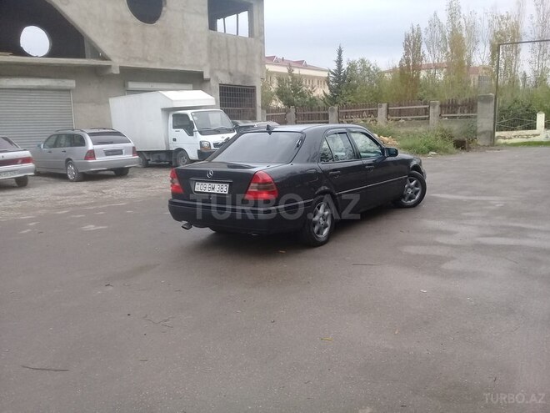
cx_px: 275
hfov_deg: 58.4
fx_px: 493
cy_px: 206
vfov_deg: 45.4
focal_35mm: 31
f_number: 2.2
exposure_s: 1/140
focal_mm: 3.3
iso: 50
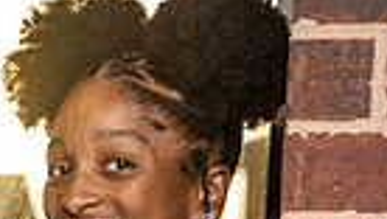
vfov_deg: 5.8
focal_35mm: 201
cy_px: 533
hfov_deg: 10.6
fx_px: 2065
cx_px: -8
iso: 320
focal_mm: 59
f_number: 3.2
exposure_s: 1/250
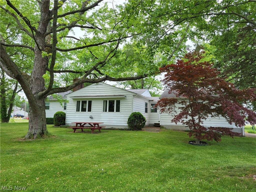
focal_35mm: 26
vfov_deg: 53.1
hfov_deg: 67.3
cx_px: 128
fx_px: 192
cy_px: 96
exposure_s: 1/566
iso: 40
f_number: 1.8
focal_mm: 5.4
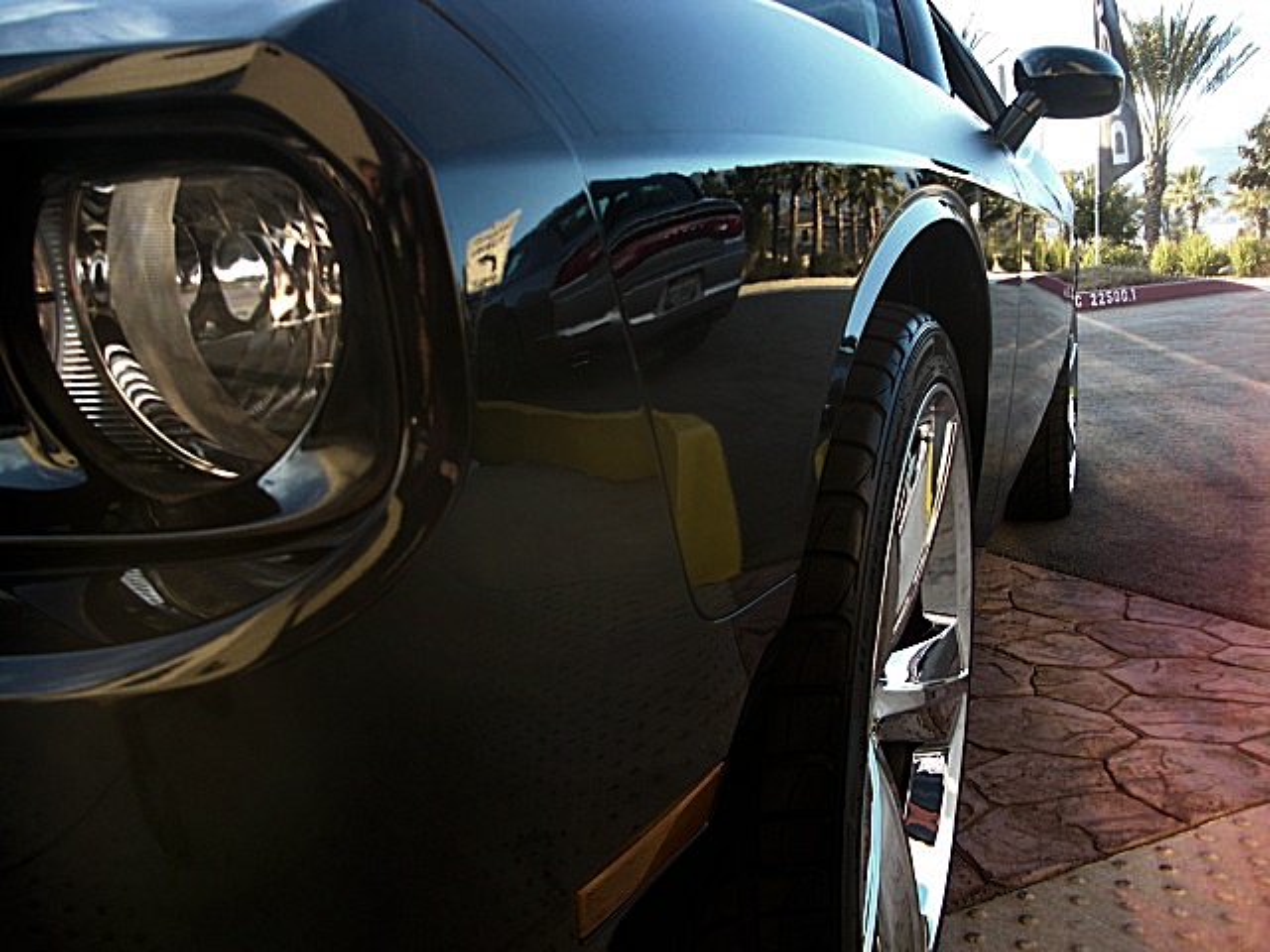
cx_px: 635
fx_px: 1321
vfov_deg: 39.7
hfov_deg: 51.4
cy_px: 476
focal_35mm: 36
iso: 100
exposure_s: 1/125
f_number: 2.8
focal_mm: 6.3
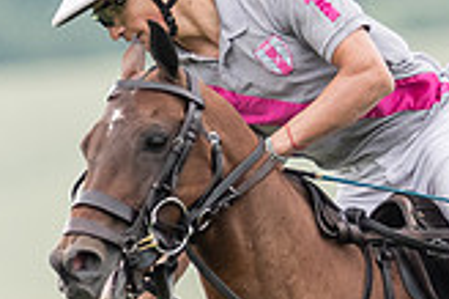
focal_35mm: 2167
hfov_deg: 1.0
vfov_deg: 0.6
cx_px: 85
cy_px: 462
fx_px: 27000
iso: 640
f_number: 2.8
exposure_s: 1/3200
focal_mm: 300
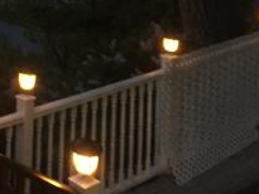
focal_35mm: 82
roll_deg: -1.2
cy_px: -72
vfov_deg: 16.8
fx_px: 614
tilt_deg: -7.7
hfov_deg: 22.1
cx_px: -51
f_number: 2.2
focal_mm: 4.15
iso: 500
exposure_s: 1/15
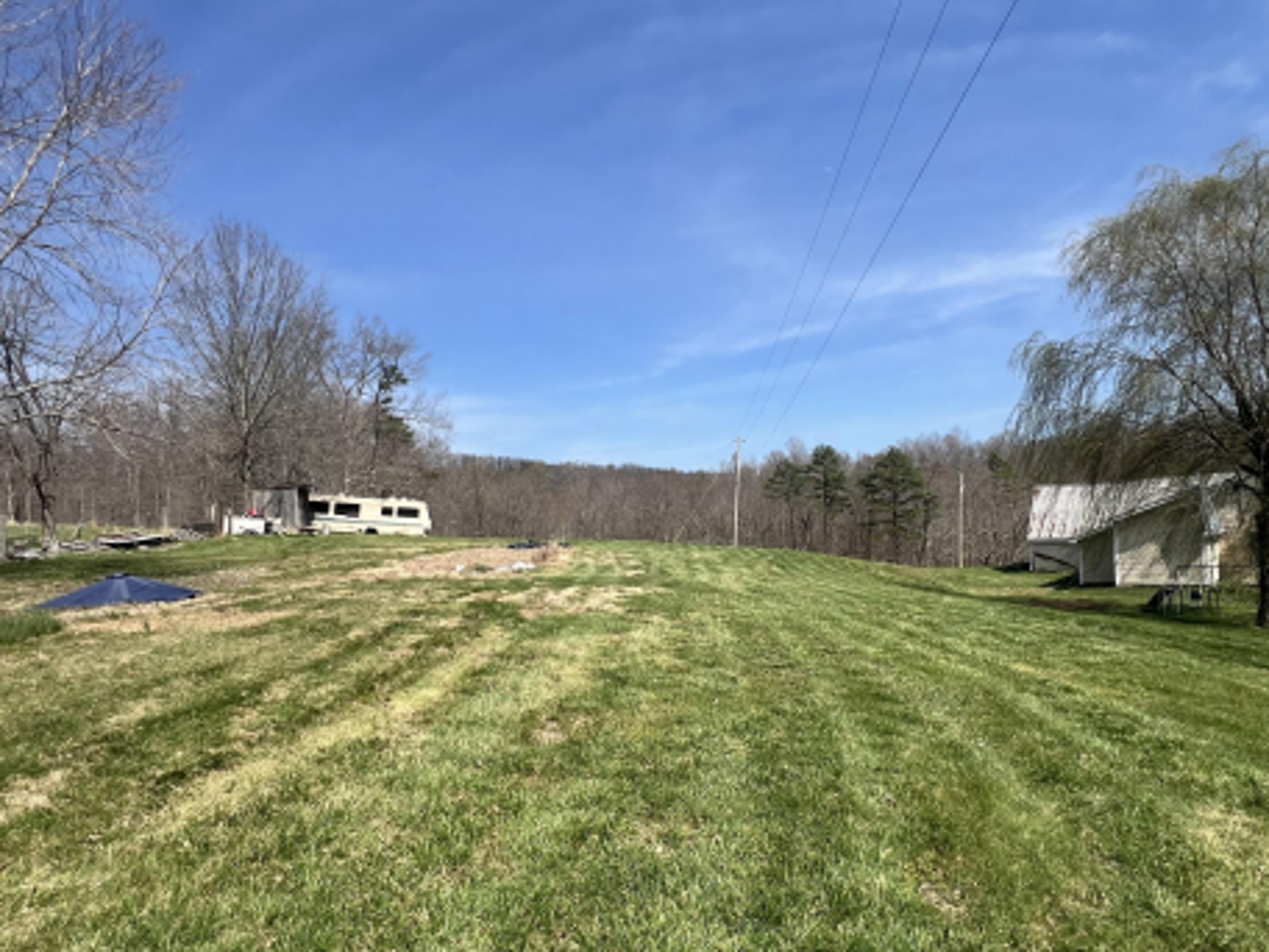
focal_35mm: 19
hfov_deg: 84.6
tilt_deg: +1.1
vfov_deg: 68.5
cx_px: 658
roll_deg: +1.7
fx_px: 697
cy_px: 521
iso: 32
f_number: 1.8
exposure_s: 1/1946
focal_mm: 1.57
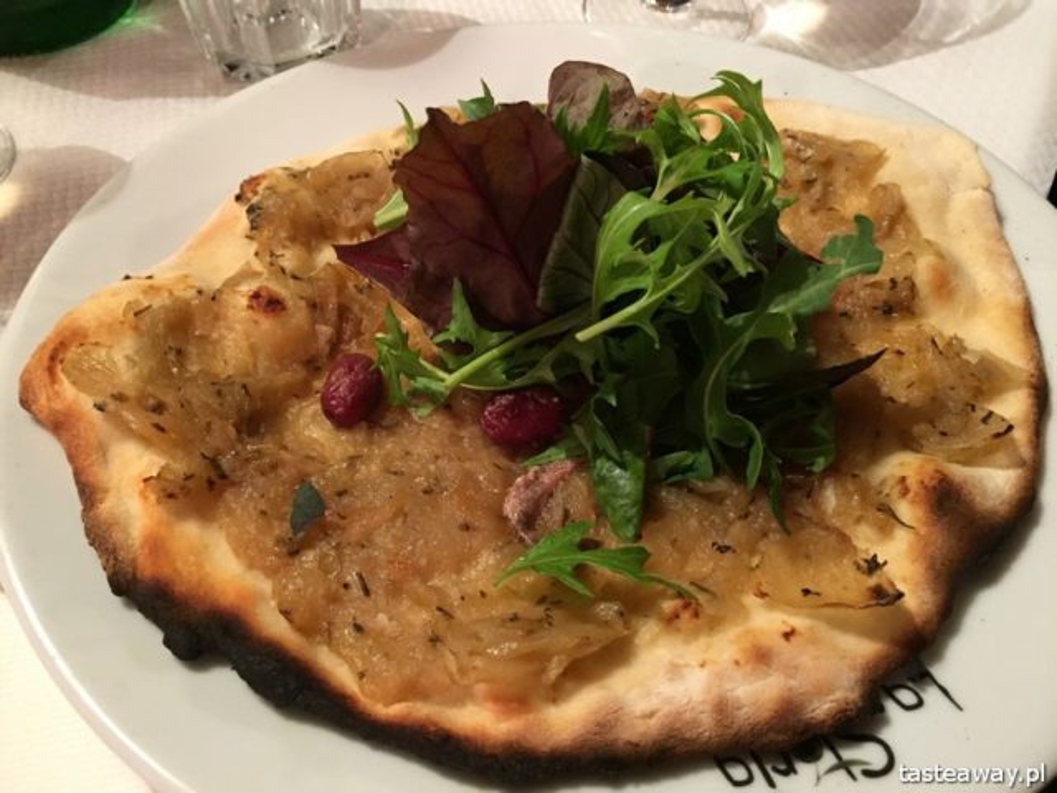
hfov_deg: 61.7
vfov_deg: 48.2
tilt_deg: -51.5
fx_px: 886
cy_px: 396
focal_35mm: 29
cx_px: 528
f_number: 2.2
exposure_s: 1/17
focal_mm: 4.15
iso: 250
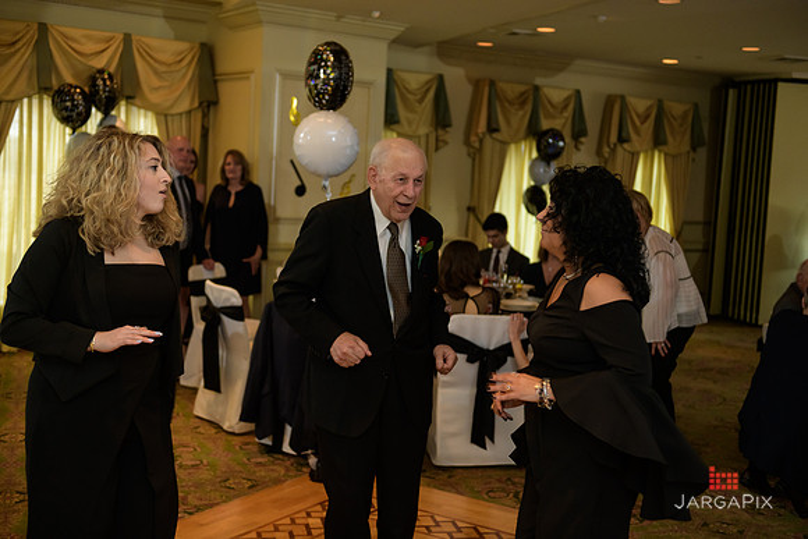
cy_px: 270
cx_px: 404
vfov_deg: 29.9
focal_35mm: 45
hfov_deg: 43.6
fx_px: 1010
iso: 1000
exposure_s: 1/125
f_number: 2.8
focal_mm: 45
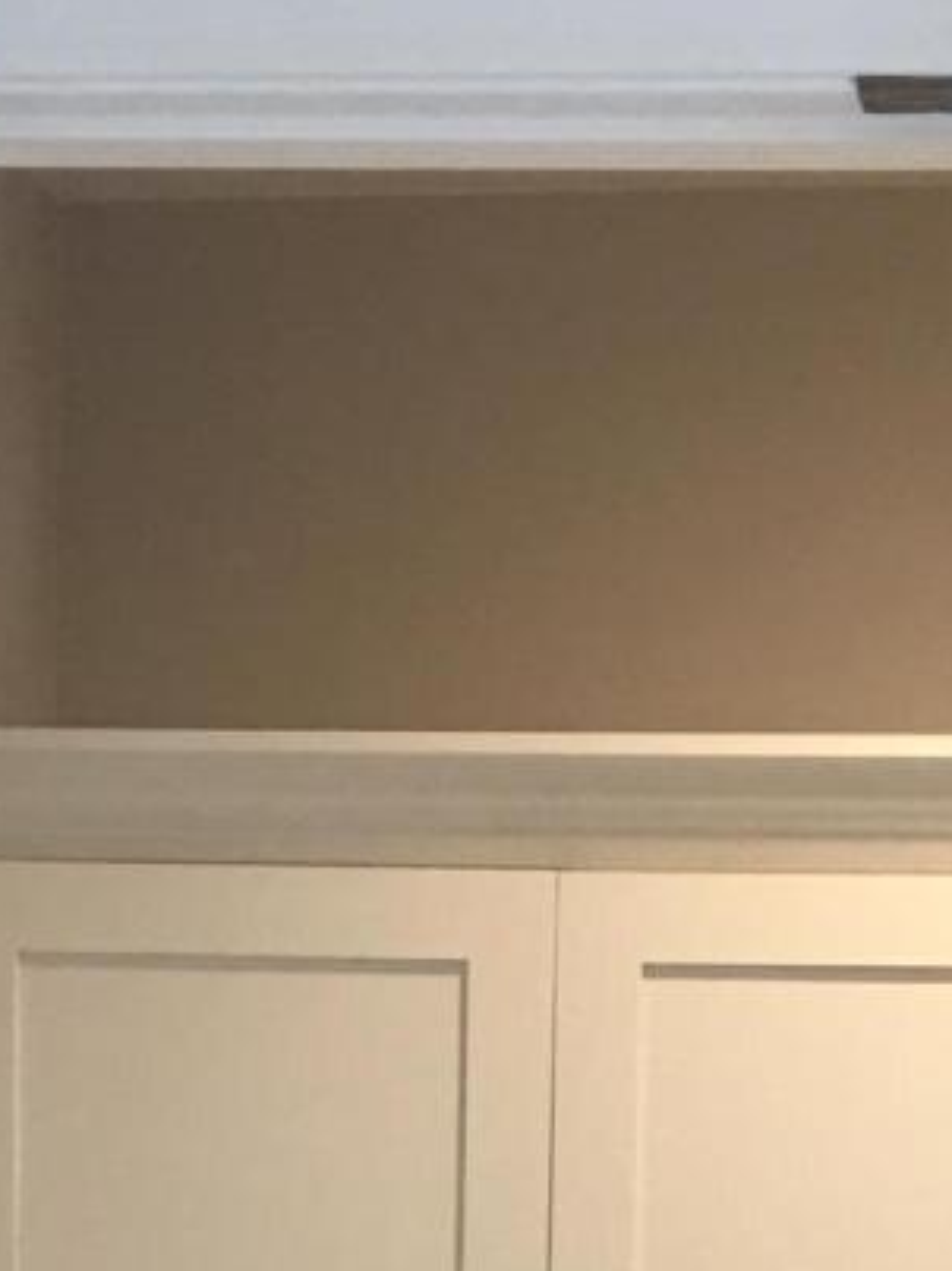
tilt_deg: -4.3
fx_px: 5283
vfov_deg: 12.2
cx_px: 1009
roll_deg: -2.6
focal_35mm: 144
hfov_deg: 10.2
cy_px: 2517
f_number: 2.2
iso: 25
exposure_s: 1/15
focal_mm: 4.15
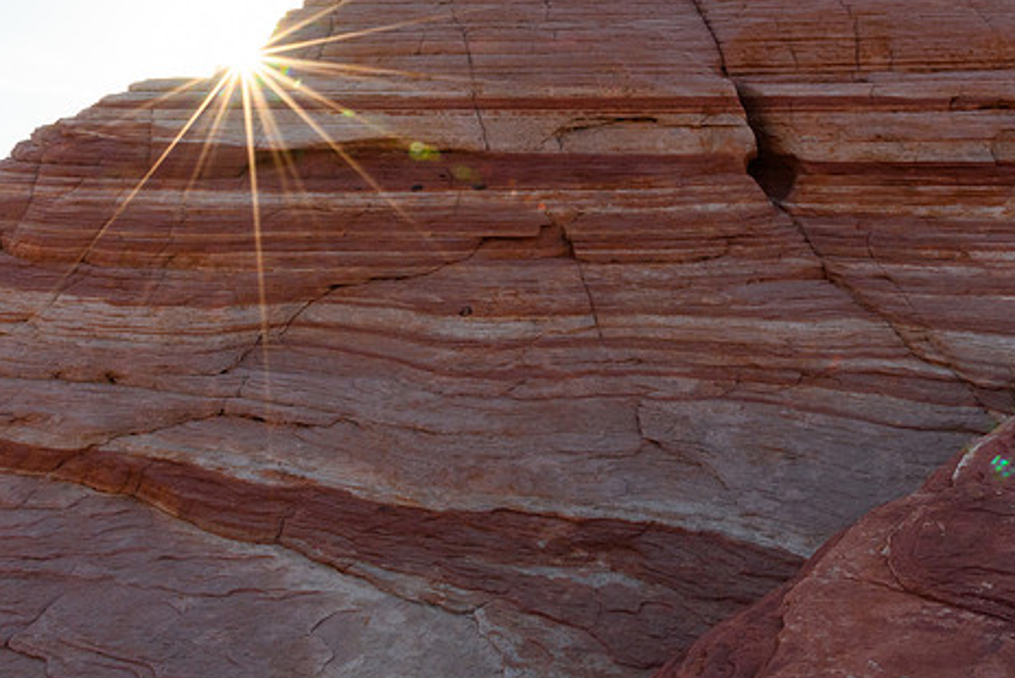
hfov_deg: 43.3
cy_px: 259
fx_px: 1269
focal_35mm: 45
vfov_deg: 29.8
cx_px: 628
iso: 560
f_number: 22
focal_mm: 24
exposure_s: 1/160
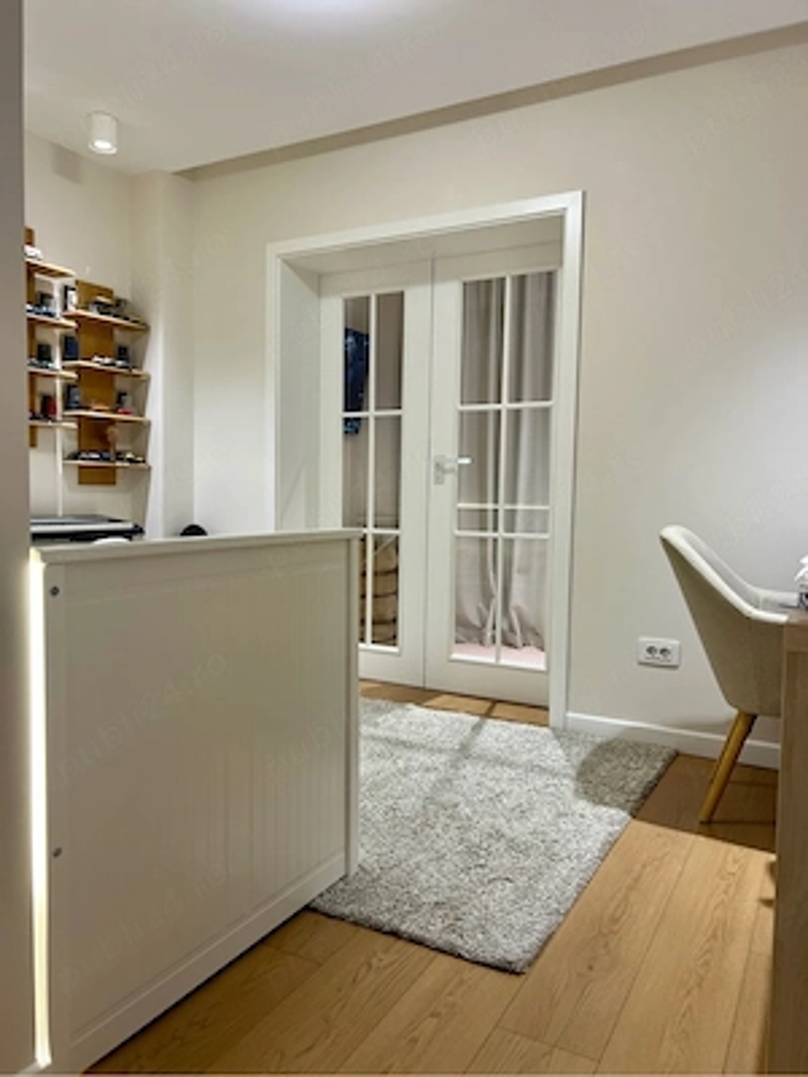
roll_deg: -1.3
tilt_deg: -2.7
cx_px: 404
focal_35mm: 26
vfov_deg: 67.3
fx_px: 809
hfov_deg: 53.1
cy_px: 538
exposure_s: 1/100
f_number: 1.5
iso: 100
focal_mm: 5.7
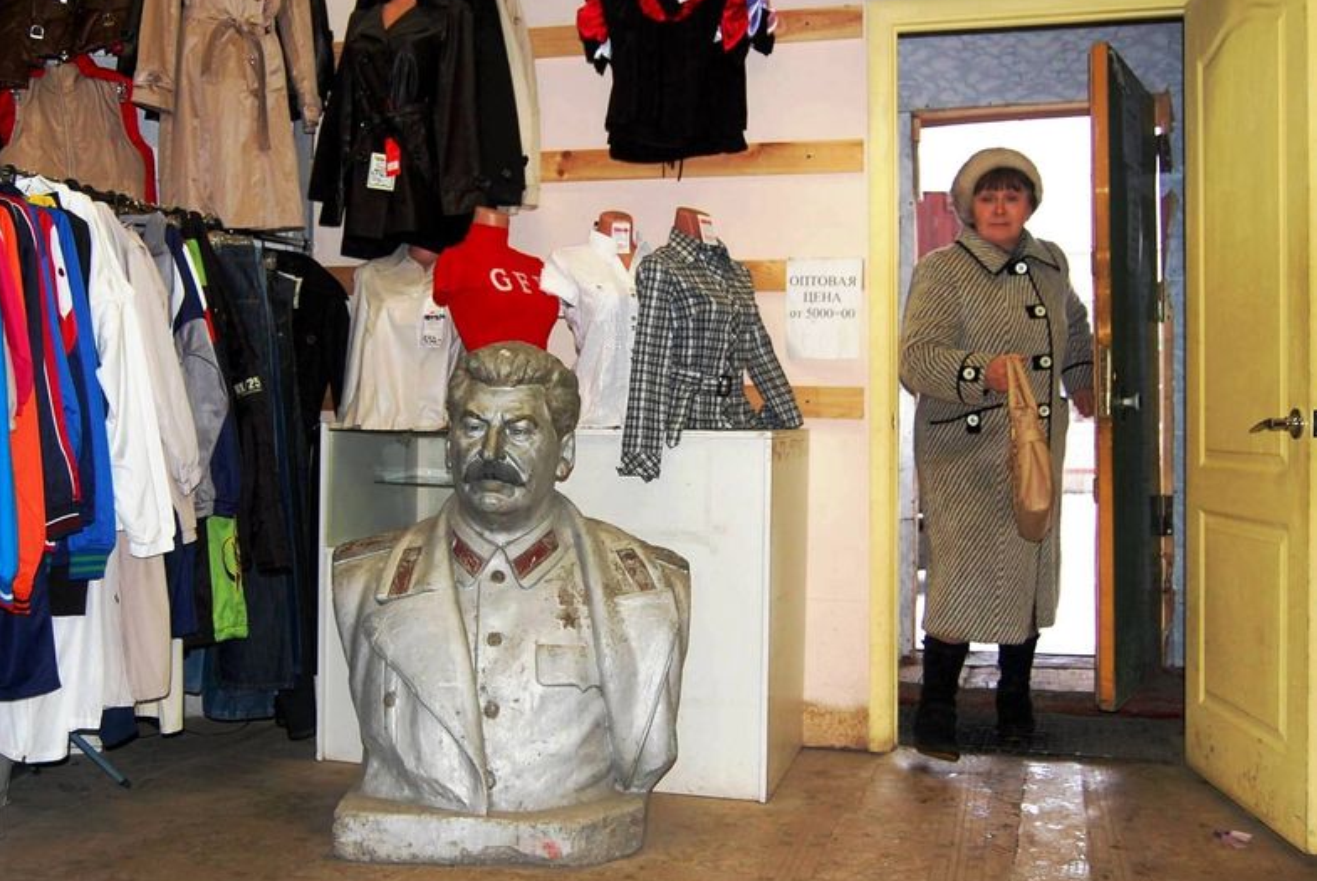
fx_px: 1449
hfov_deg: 48.7
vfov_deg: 33.8
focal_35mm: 40
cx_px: 565
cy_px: 425
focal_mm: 23
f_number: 3.8
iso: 400
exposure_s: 1/60
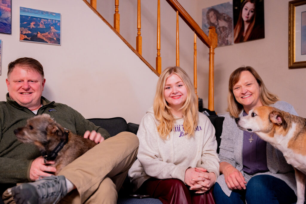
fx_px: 377
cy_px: 102
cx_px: 153
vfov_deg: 30.3
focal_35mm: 44
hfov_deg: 44.2
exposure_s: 1/25
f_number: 2.8
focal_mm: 44.3
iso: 400
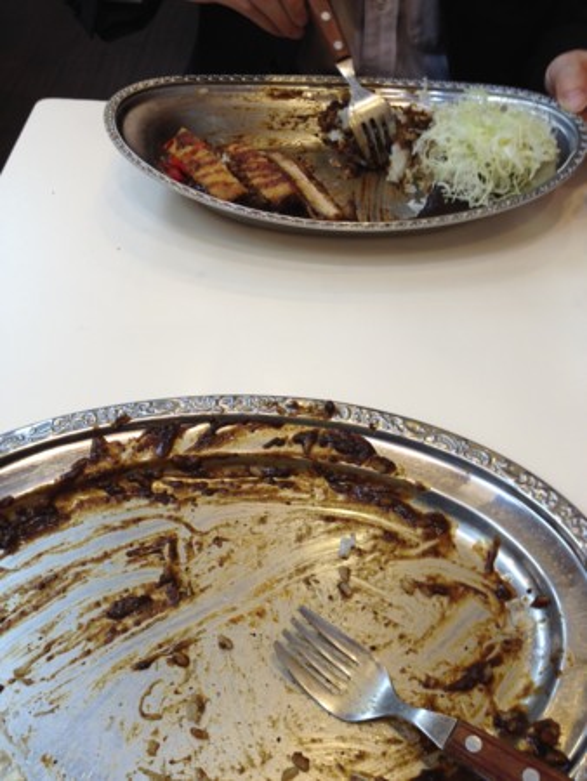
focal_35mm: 35
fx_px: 791
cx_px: 294
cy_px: 390
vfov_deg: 52.6
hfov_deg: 40.7
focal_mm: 4.28
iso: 64
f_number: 2.4
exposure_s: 1/40
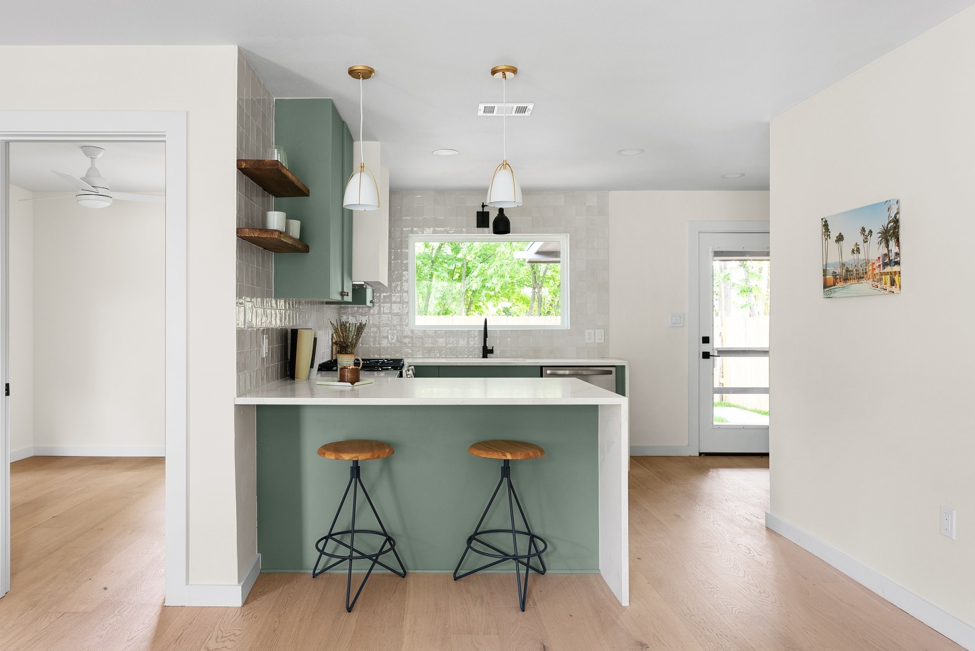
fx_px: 623
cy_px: 326
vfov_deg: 55.2
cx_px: 488
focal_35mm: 23
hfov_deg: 76.1
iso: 400
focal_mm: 23
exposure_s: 1/6
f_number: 5.6
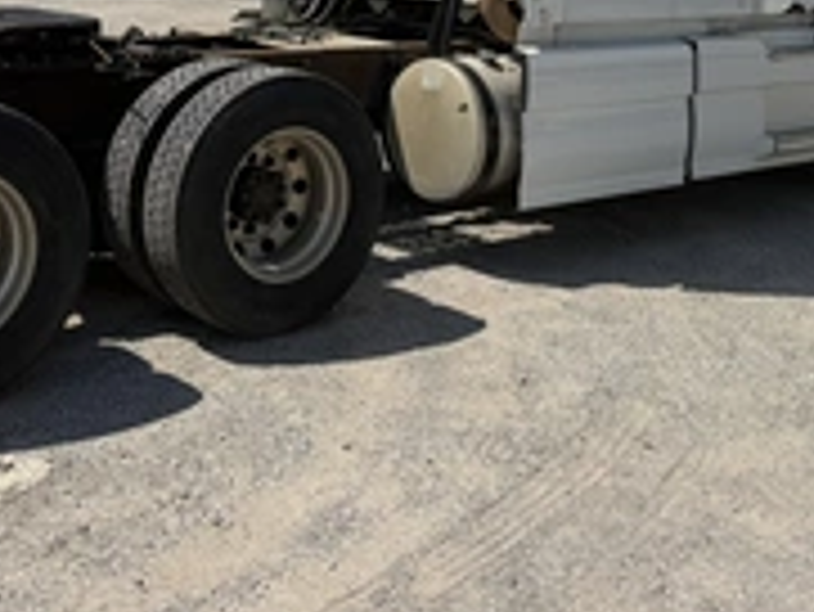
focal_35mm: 53
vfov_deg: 25.7
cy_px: -50
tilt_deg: +1.8
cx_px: 360
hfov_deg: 36.1
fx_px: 1247
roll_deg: -0.2
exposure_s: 1/6711
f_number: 1.78
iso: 80
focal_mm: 6.76
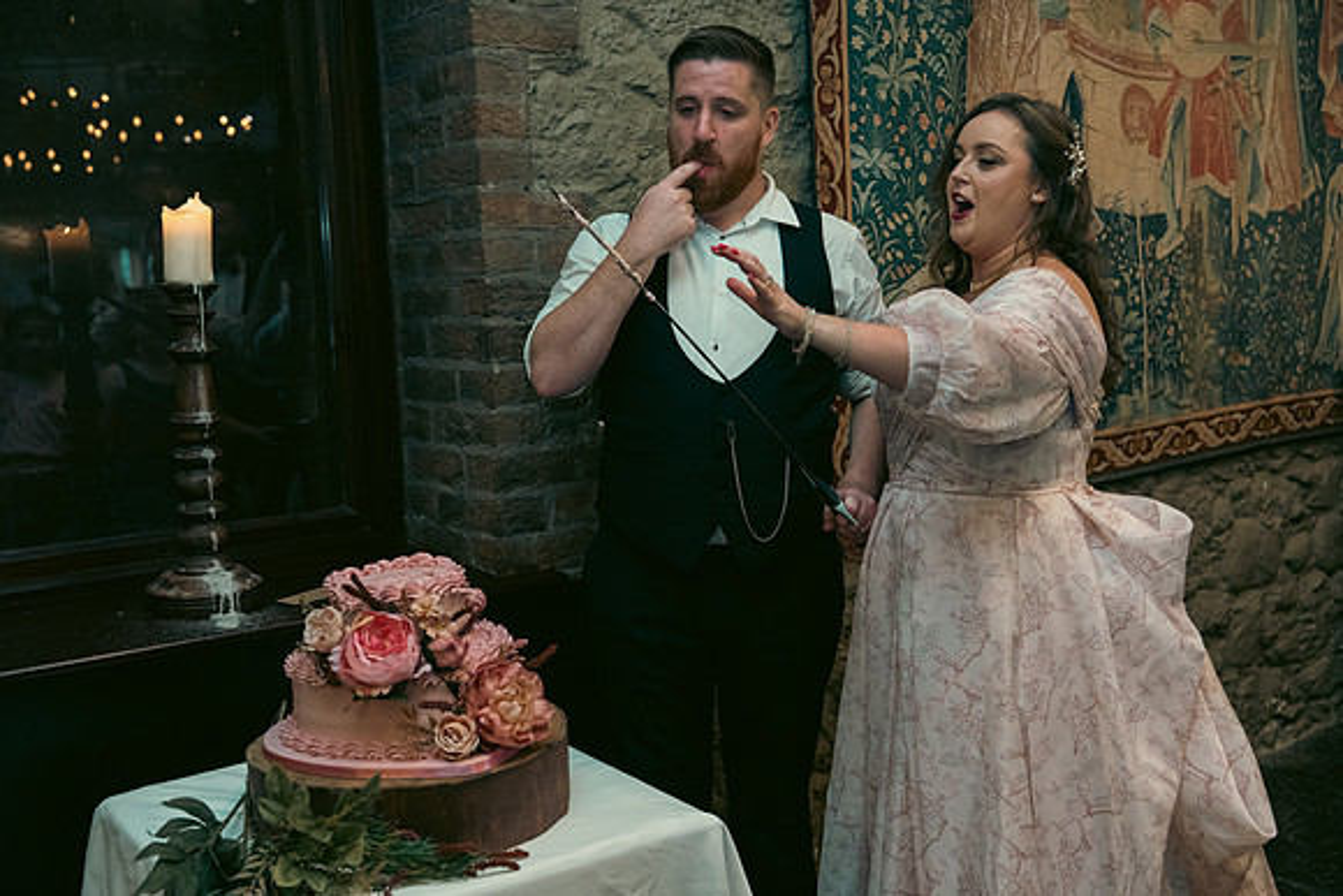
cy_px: 448
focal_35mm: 38
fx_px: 1418
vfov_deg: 35.1
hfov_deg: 50.7
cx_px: 672
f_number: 3.5
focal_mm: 38
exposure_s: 1/160
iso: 2500
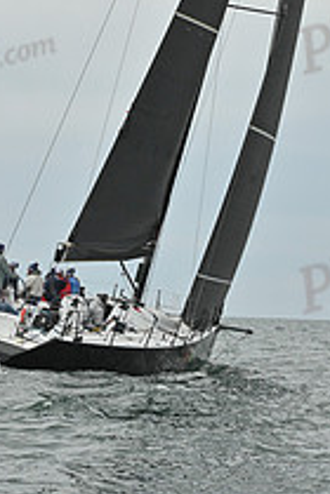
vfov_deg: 10.5
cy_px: -75
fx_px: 2654
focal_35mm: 193
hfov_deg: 7.1
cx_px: 178
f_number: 8
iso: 320
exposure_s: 1/1250
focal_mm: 70
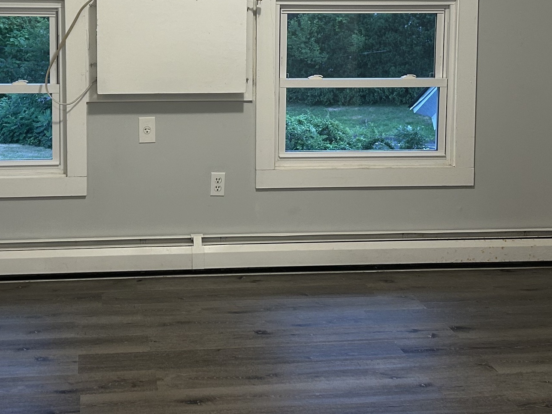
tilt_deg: -7.0
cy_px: 65
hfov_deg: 31.1
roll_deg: +0.3
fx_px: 989
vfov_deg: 23.2
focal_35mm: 62
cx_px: 208
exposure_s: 1/60
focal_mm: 5.7
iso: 100
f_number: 1.5
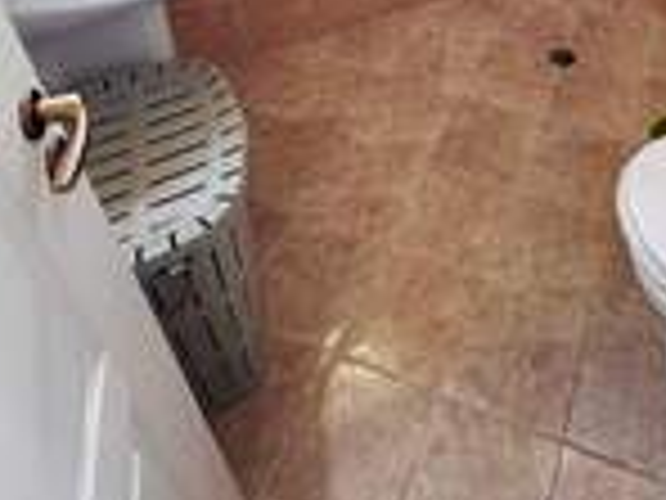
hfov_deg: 49.5
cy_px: -124
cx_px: 490
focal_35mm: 36
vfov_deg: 31.9
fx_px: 693
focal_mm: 2.22
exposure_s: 1/50
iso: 320
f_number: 2.2
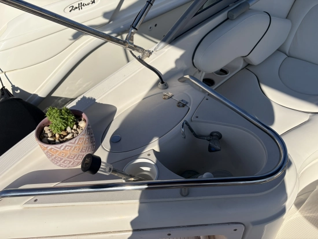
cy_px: 120
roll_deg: +2.3
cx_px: 159
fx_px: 239
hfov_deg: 67.3
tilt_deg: -39.9
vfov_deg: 53.1
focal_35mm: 26
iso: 64
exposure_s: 1/6993
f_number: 1.6
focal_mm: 5.96
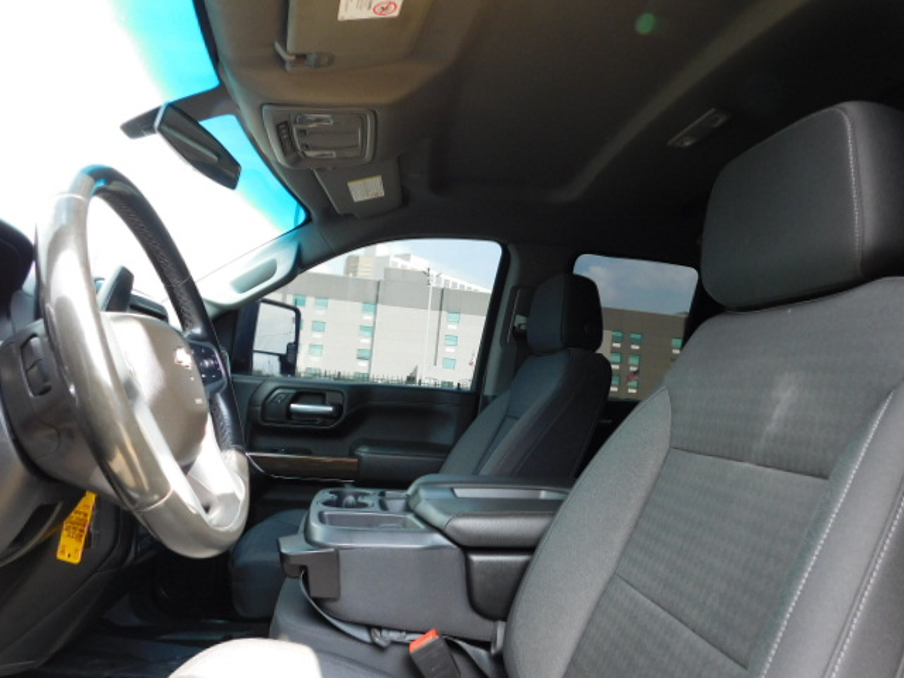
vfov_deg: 58.9
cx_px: 452
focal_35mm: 23
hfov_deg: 73.9
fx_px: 601
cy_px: 339
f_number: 3
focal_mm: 4
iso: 125
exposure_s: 1/100
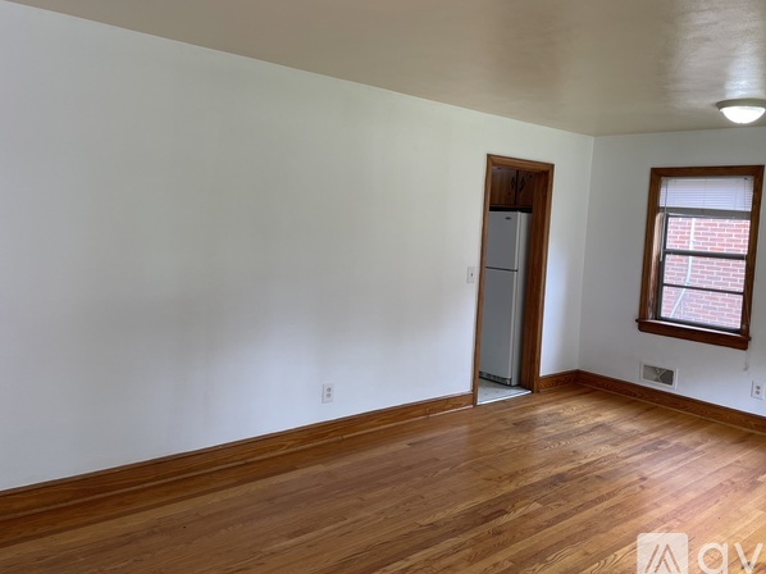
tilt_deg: -3.9
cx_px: 417
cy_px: 264
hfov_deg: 61.6
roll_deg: -2.7
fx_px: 641
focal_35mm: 29
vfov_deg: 48.2
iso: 50
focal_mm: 4.2
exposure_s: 1/120
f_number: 1.6
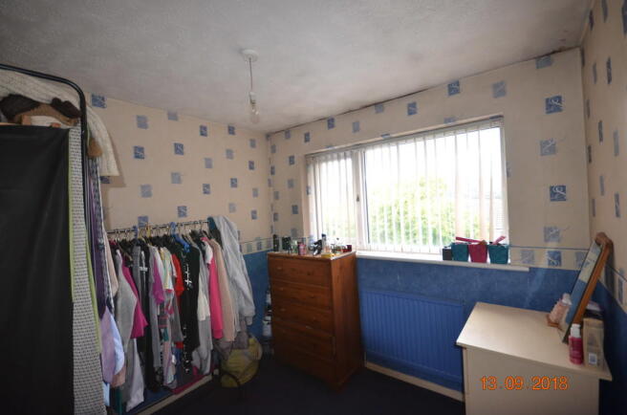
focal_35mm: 15
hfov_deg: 100.5
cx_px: 314
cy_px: 208
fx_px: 261
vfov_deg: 77.0
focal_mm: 10
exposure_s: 1/60
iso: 720
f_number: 4
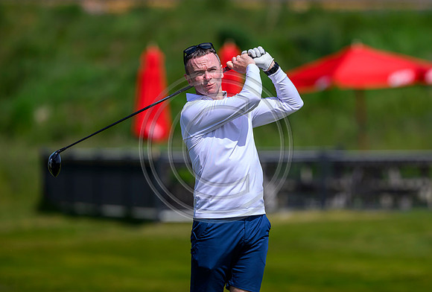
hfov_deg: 4.2
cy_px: 113
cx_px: 268
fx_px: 5961
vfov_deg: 2.8
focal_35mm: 495
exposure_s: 1/5000
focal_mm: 400
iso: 500
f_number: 4.5
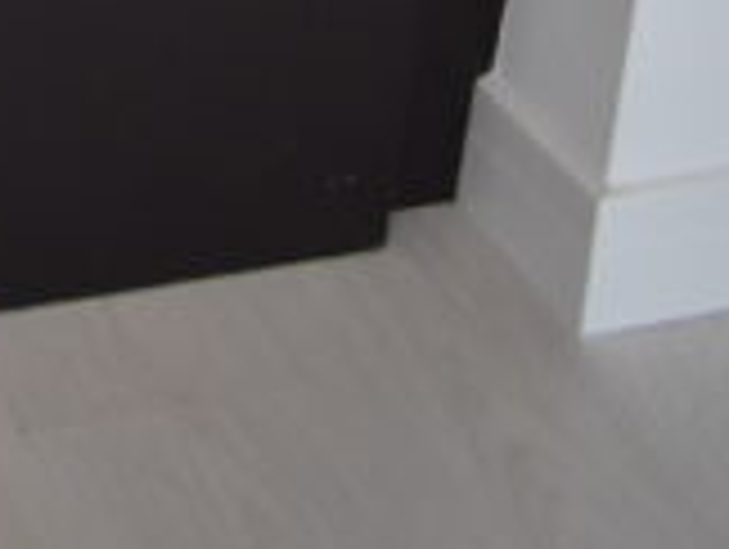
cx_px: -614
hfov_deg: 11.2
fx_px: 3459
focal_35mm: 164
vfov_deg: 7.0
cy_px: -1624
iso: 720
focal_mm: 18
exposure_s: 1/250
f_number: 3.5
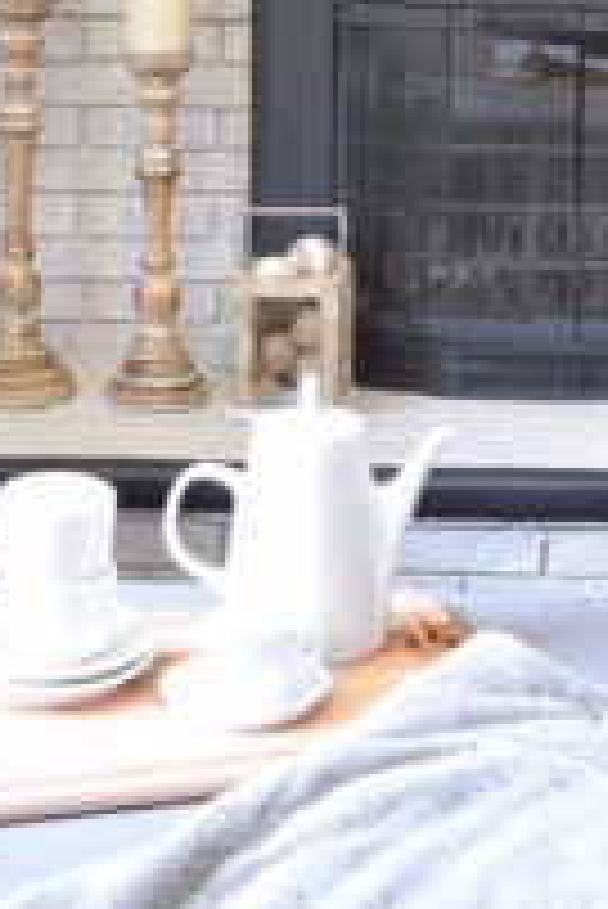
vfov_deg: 22.1
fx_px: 2155
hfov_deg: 15.8
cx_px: 579
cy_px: -171
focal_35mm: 85
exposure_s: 4
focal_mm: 23
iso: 100
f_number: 9
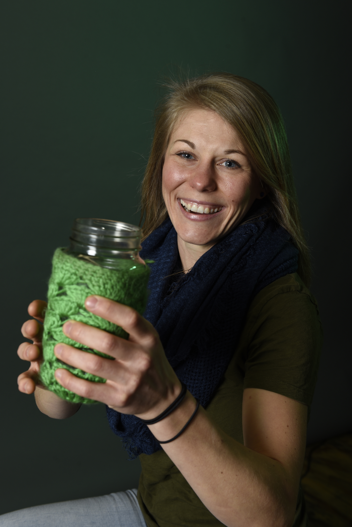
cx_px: 176
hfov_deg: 29.9
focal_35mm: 45
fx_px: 659
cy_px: 264
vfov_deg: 43.6
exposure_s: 1/40
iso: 200
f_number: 8
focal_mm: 45
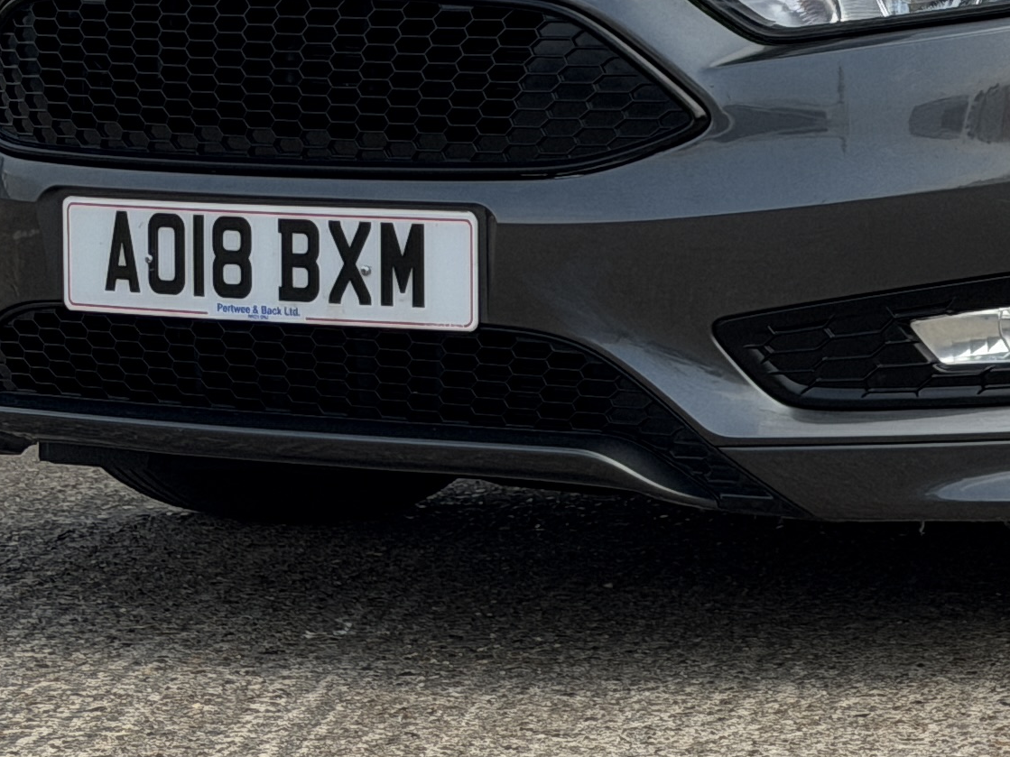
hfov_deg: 11.2
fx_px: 5047
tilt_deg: -1.9
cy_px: -11
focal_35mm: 173
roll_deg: -1.3
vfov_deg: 8.5
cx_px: 1176
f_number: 1.78
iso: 64
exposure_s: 1/3534
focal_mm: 6.76
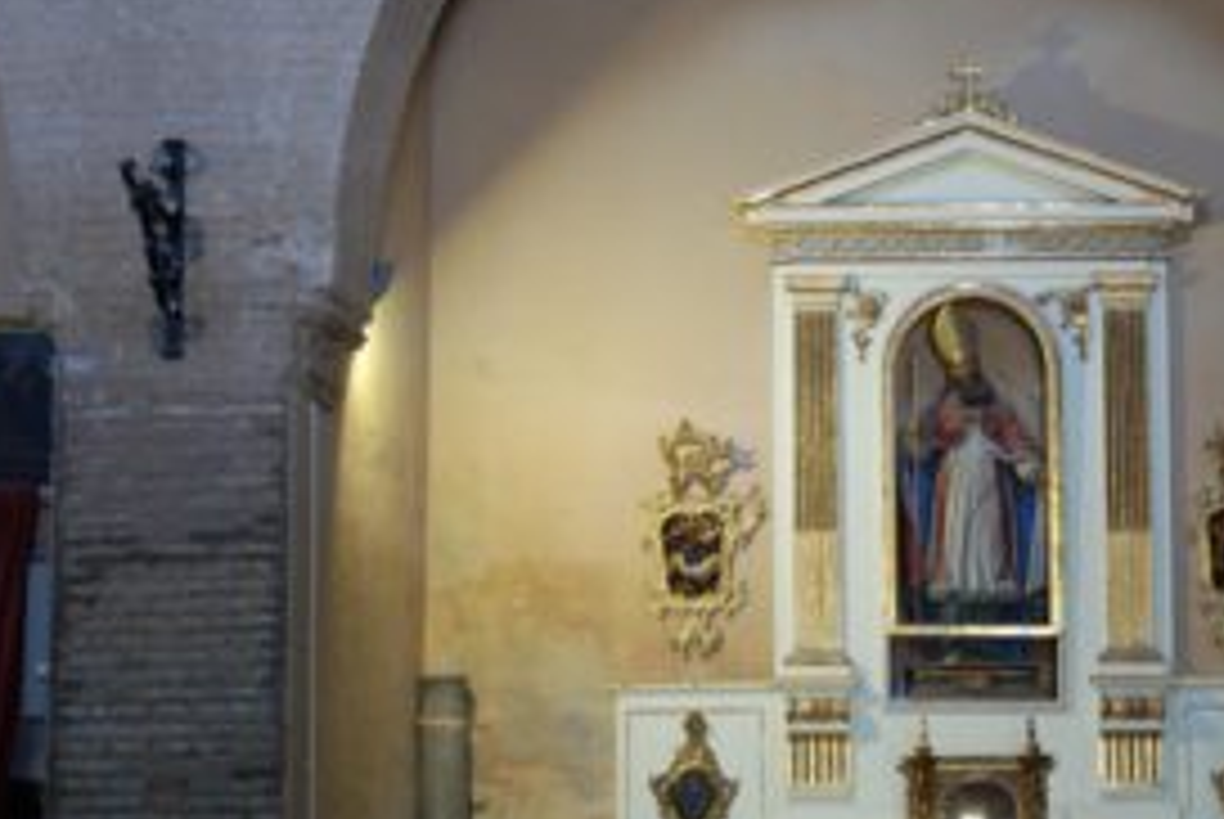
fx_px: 2720
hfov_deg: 25.1
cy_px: 578
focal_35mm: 80
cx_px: 918
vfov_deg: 17.1
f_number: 4
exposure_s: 1/10
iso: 400
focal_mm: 29
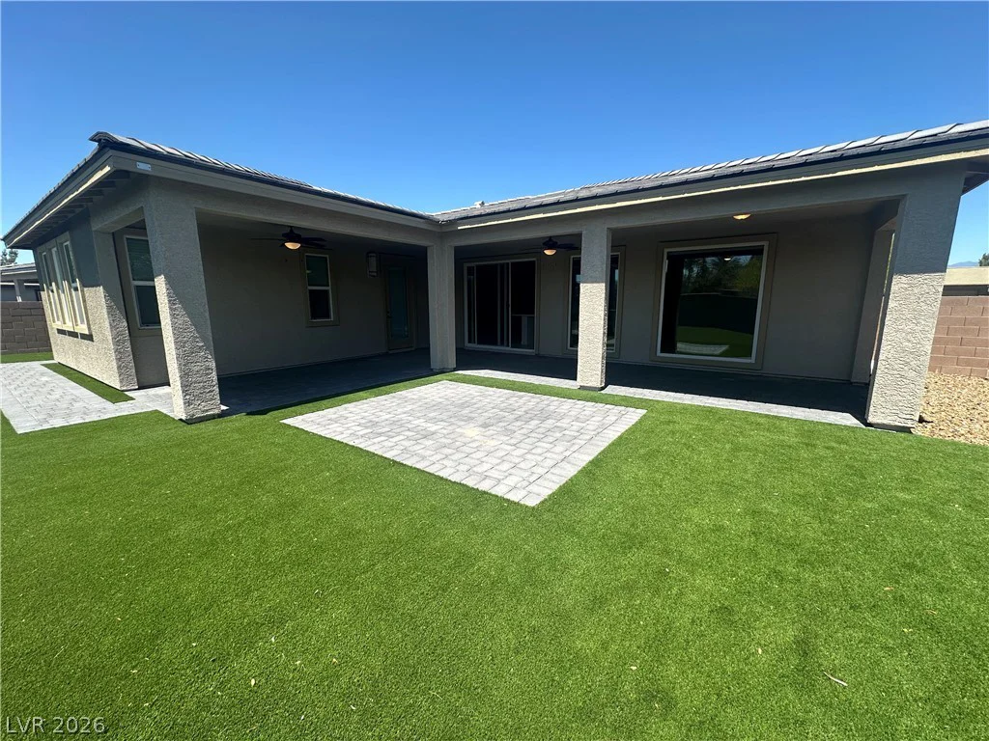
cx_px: 494
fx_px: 400
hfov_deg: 102.1
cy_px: 370
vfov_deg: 85.7
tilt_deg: -10.1
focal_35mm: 14
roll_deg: +0.4
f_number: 2.2
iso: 50
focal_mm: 2.22
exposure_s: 1/1289
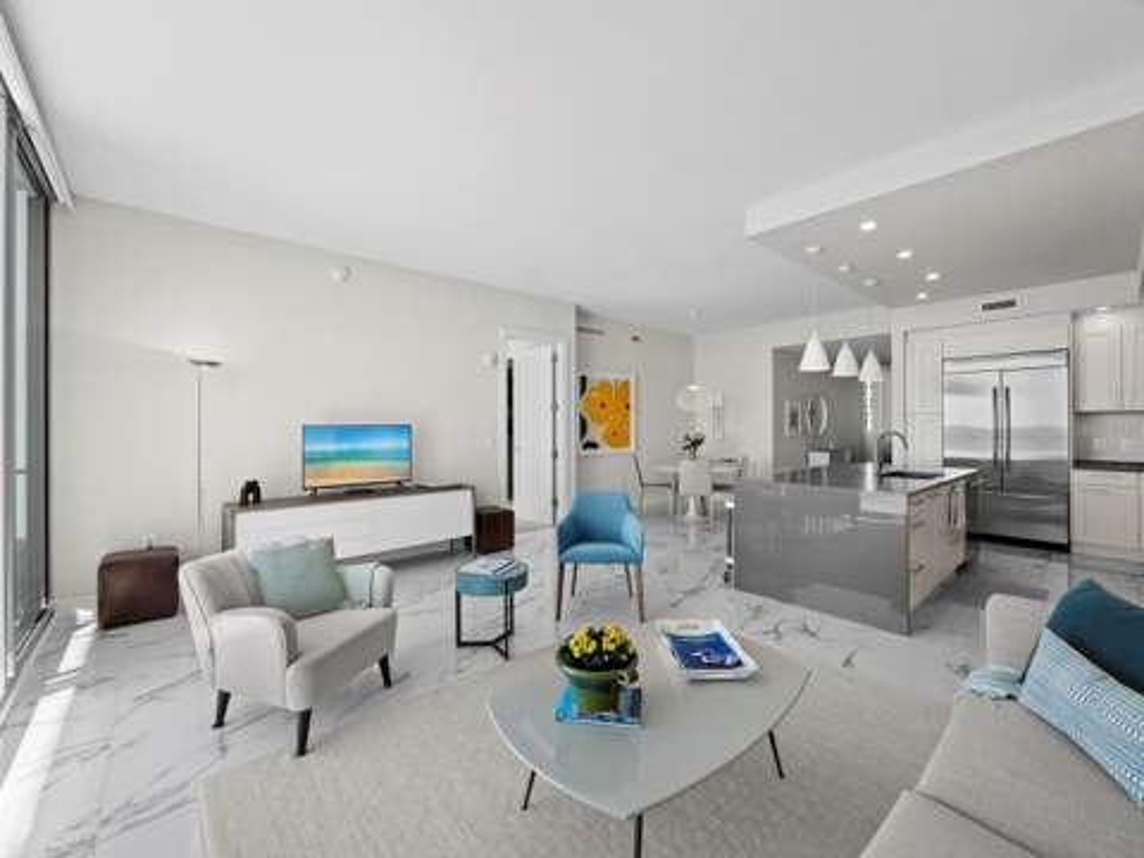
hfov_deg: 102.1
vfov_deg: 85.7
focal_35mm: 14
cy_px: 429
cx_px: 572
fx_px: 463
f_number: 11
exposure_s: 1/15
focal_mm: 7
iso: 320
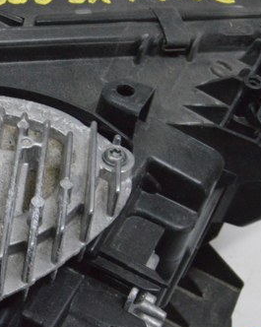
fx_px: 735
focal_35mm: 76
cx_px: -39
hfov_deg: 19.2
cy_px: 181
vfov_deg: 25.1
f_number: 20
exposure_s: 1/20
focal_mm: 28
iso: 6400
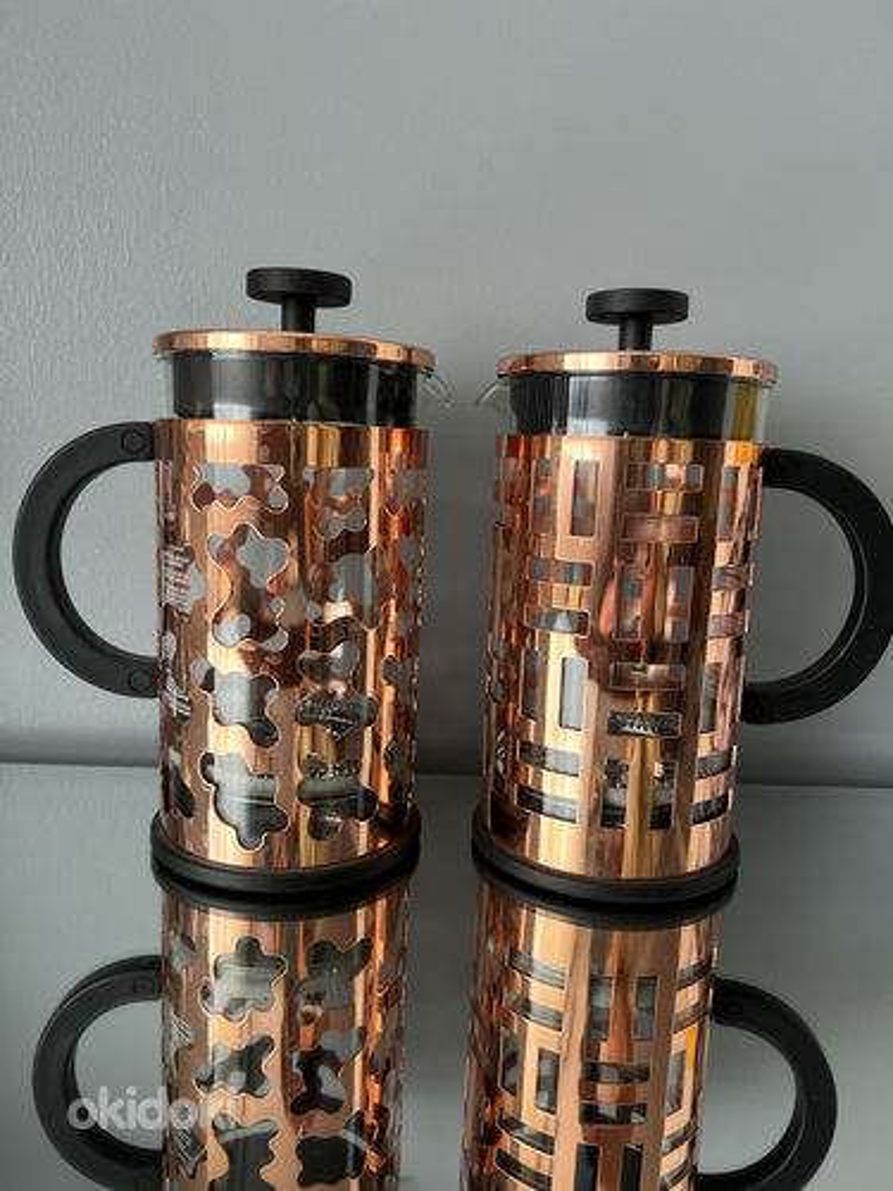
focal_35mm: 26
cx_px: 446
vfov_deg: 67.3
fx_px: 894
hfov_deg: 53.1
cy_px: 596
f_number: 1.5
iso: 125
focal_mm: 5.7
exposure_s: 1/102
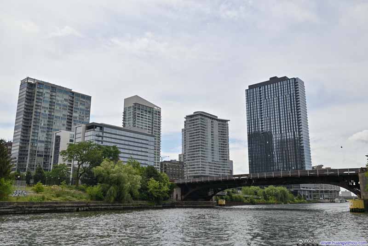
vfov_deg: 42.4
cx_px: 184
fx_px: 317
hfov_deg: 60.3
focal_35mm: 31
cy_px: 123
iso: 100
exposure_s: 1/2000
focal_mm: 31
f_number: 5
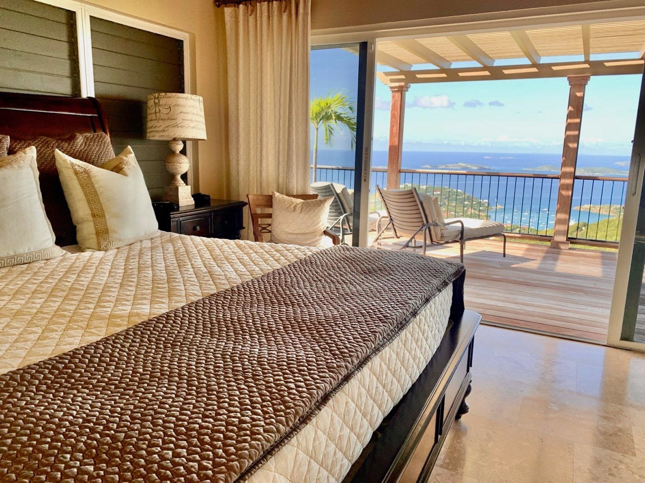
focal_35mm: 26
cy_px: 242
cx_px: 322
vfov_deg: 53.0
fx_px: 484
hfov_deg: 67.3
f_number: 1.8
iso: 25
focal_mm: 4.25
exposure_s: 1/212
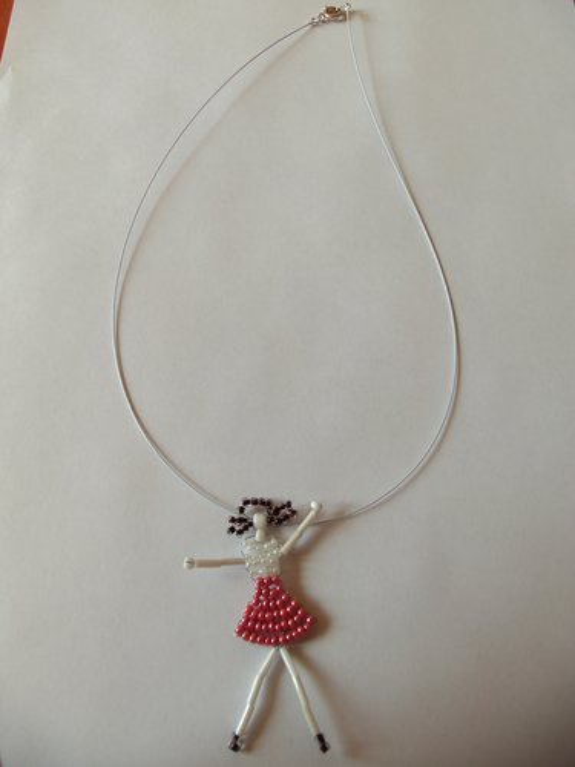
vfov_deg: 61.7
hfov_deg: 48.2
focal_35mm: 29
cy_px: 384
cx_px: 288
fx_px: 642
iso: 80
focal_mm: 5.2
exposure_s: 1/125
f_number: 3.4
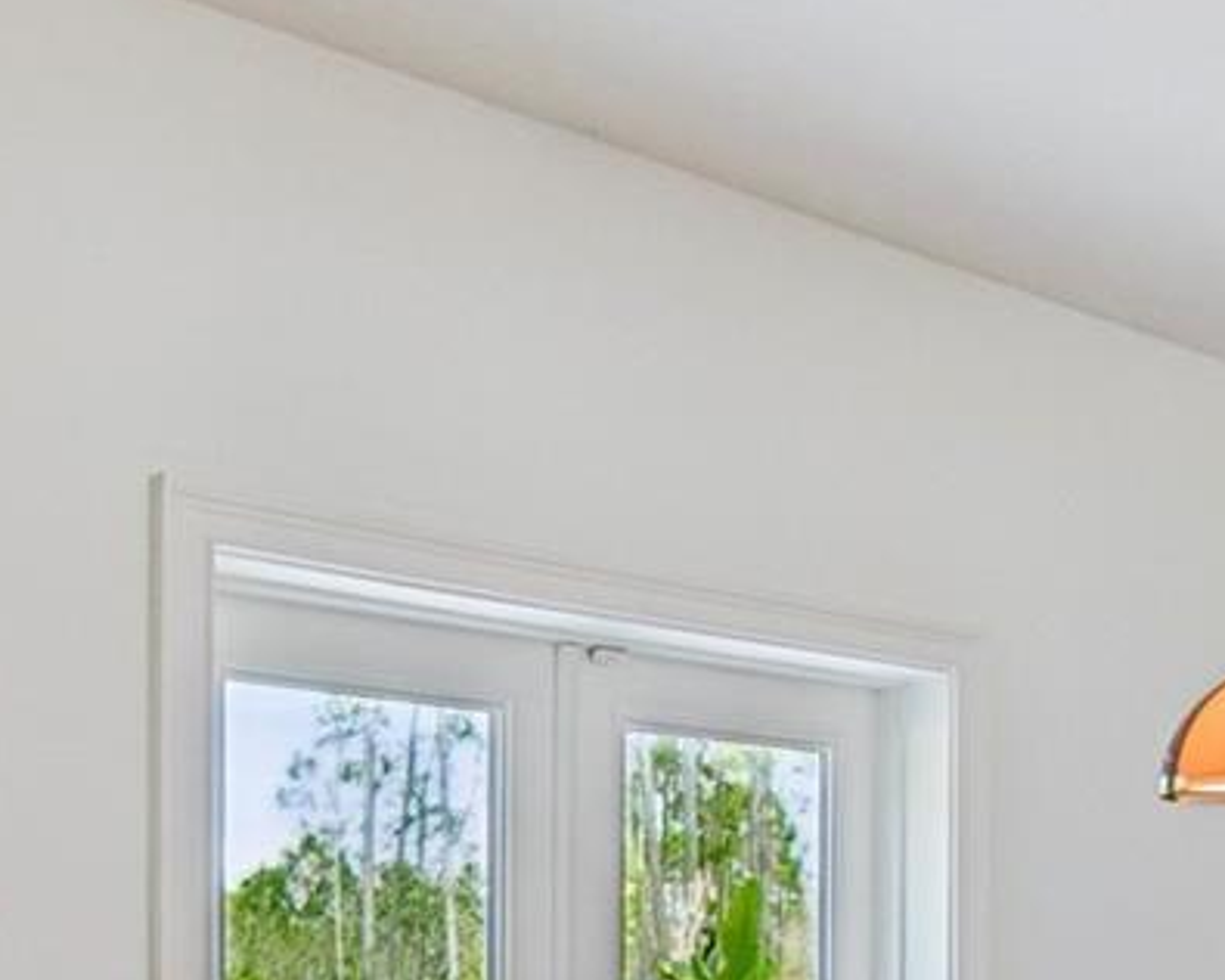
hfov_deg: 33.0
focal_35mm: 57
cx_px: 707
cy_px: 1076
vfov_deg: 24.8
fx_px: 2067
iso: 100
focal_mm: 10
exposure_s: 1/20
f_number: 7.1
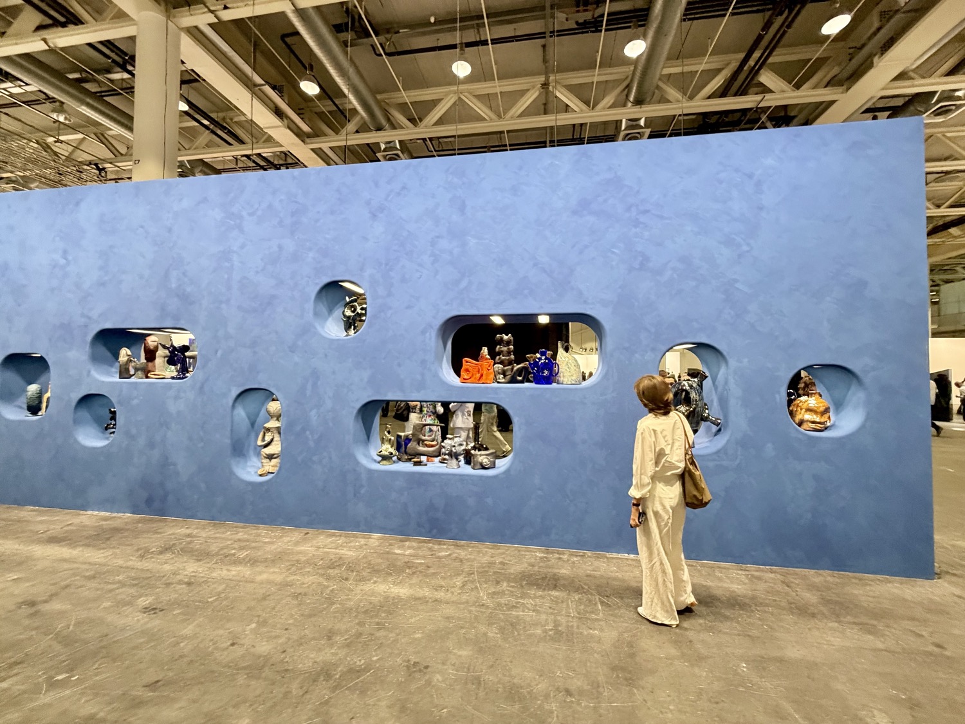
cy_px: 362
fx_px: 390
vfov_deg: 85.7
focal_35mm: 14
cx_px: 482
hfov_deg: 102.1
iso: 320
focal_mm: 2.22
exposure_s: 1/50
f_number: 2.2
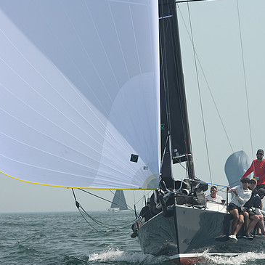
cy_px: 135
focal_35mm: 243
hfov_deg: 7.2
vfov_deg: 7.2
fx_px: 2105
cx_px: 158
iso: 320
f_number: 8
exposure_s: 1/1250
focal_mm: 180
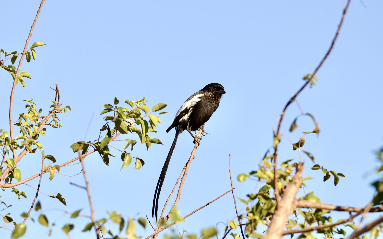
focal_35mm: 230
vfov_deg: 5.7
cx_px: 192
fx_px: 2401
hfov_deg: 9.1
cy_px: 114
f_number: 6.3
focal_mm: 150
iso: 250
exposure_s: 1/1000
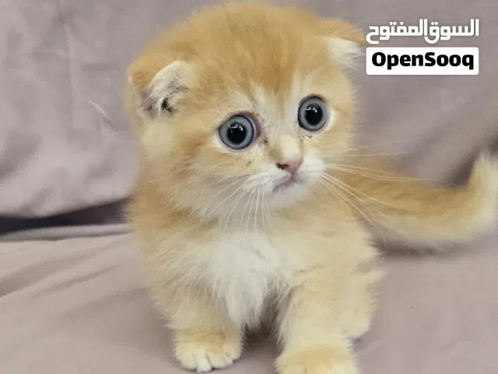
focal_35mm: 23
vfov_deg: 58.9
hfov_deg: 73.9
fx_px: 331
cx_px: 249
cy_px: 187
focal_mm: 5.4
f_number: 1.8
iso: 640
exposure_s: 1/101
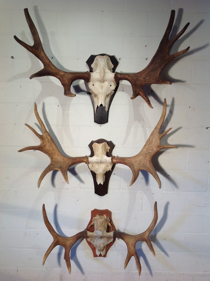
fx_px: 284
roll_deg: -0.4
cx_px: 105
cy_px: 140
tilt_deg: -8.9
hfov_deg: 40.6
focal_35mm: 35
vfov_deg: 52.7
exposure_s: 1/40
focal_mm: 4.28
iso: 64
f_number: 2.4
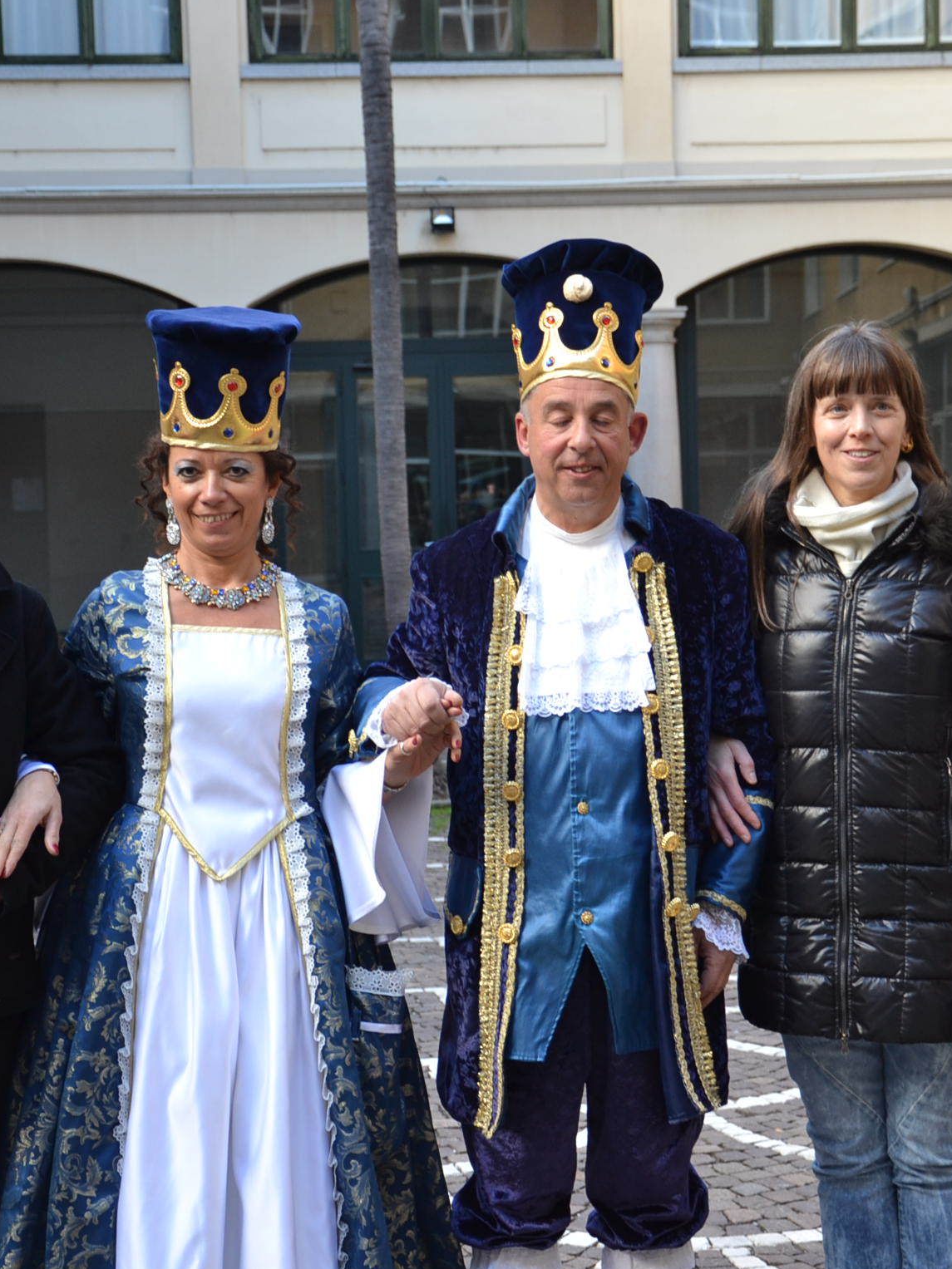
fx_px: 2714
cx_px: 557
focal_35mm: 74
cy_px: 635
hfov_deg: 19.9
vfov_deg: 26.3
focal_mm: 34
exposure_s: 1/80
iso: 400
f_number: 4.2
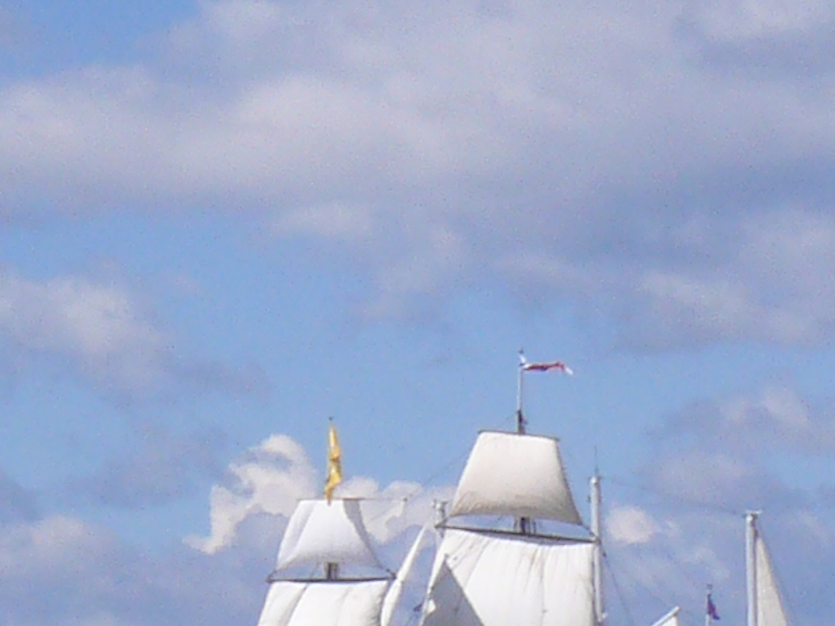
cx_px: -559
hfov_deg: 6.9
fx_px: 6824
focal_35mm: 283
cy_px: 557
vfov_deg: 5.2
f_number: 7.1
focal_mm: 9.6
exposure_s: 1/400
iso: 100
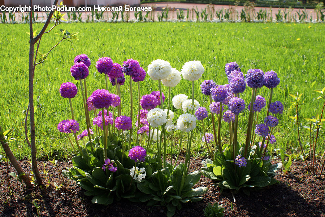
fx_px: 380
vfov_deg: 32.0
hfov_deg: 46.4
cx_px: 162
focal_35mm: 42
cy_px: 108
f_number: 7.1
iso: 100
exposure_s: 1/100
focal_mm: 28
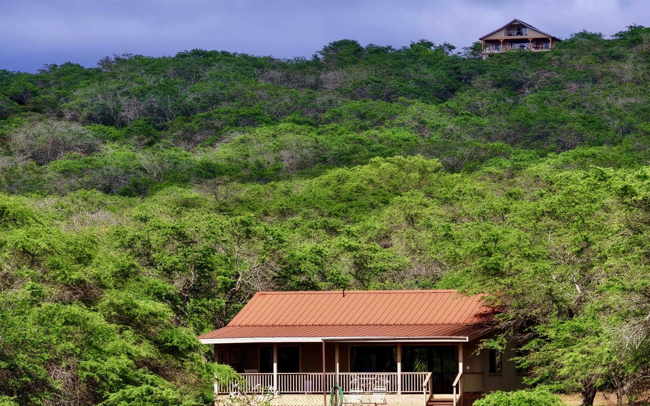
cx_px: 326
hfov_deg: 11.7
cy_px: 235
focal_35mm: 179
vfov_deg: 7.3
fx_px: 3171
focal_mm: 40
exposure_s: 1/100
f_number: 2.8
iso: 100
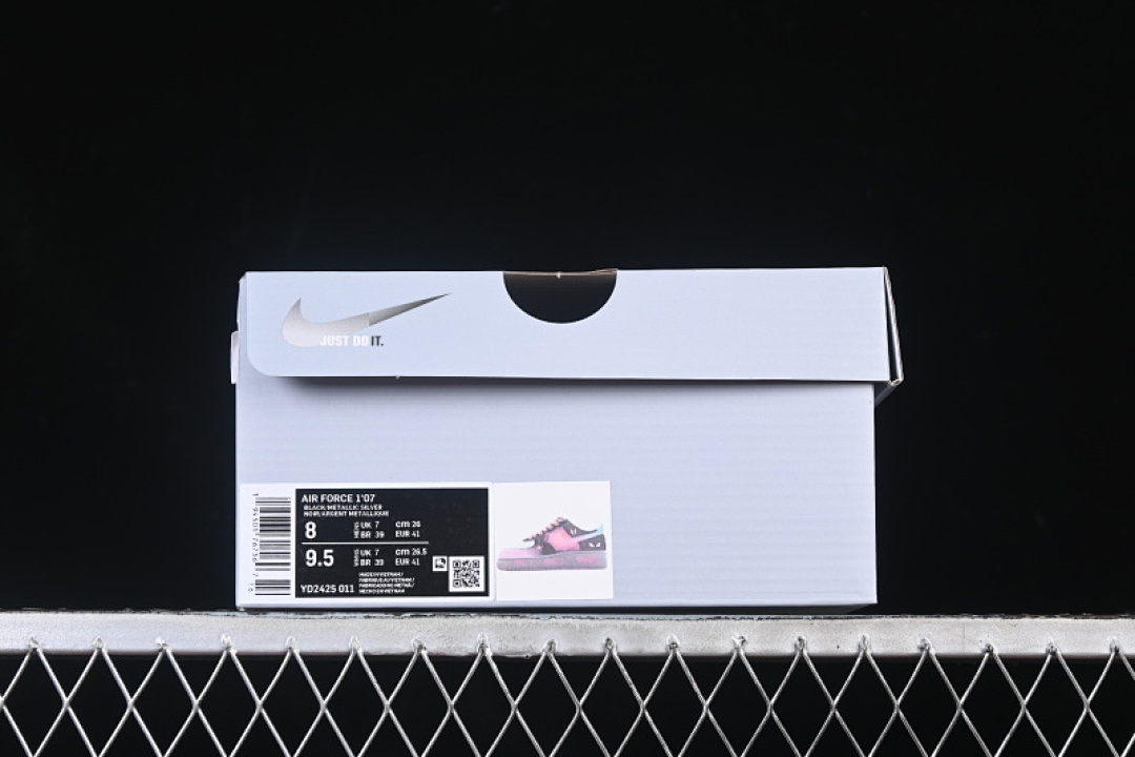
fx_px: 2364
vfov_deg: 18.2
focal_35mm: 75
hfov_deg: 27.0
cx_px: 568
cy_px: 378
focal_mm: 50
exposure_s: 1/50
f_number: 6.3
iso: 160
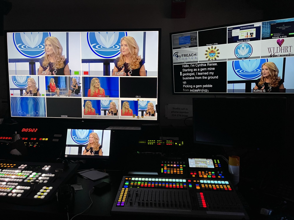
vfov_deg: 53.1
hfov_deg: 67.3
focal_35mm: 26
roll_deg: -1.1
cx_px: 147
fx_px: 221
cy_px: 110
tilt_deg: -3.8
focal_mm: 5.1
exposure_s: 1/60
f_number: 1.6
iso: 200
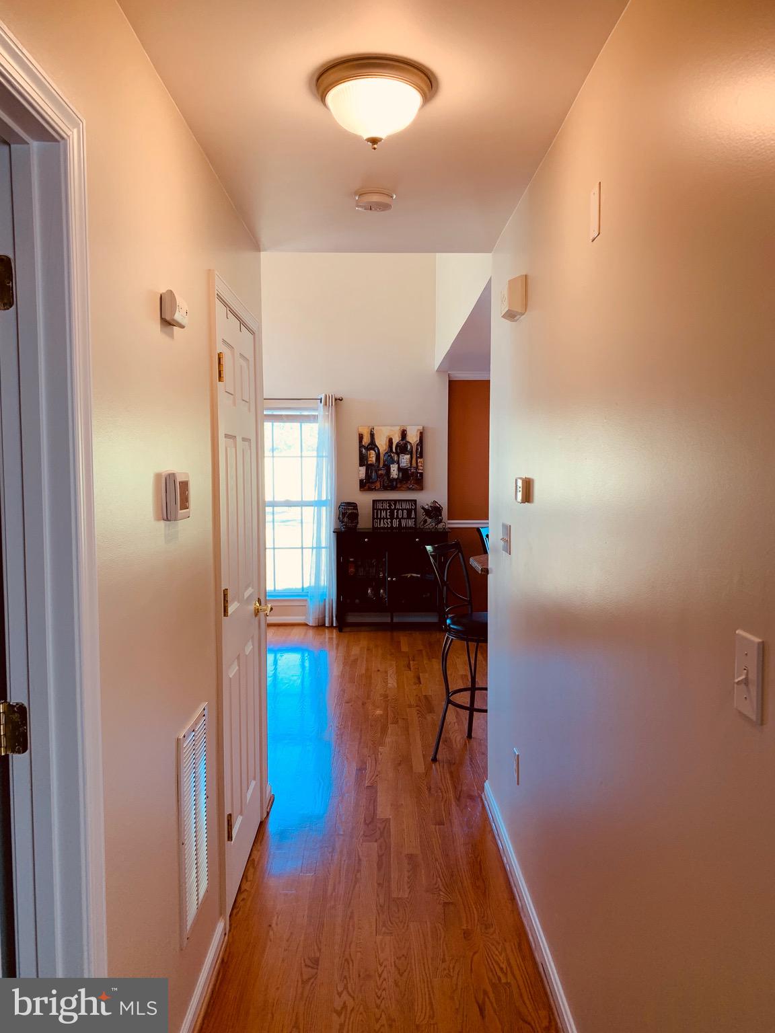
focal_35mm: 26
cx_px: 388
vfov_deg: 67.3
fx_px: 776
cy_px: 516
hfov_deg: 53.1
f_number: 1.8
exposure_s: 1/60
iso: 64
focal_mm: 4.25
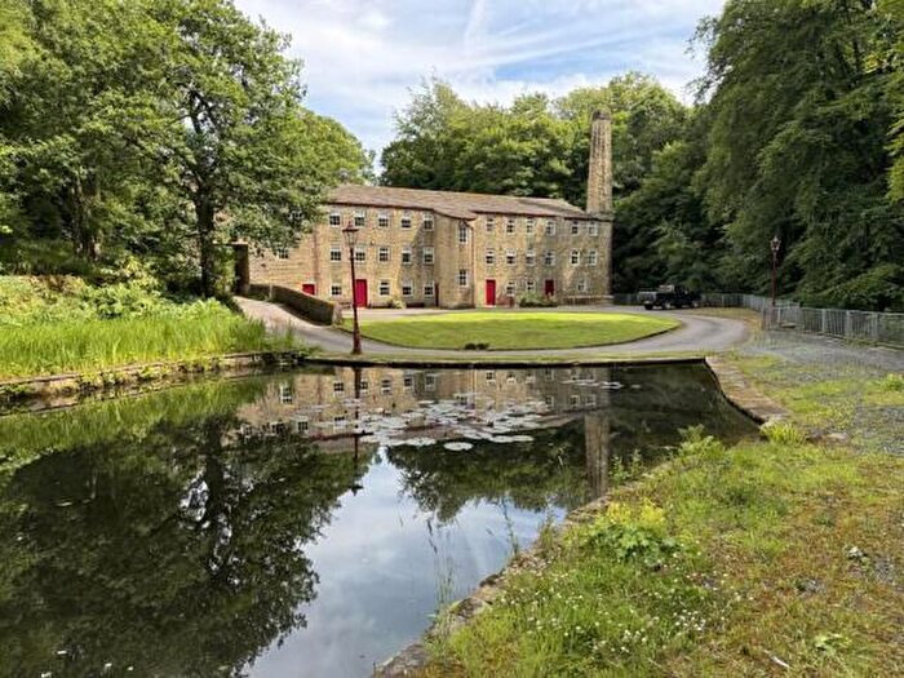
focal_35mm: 24
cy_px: 339
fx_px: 627
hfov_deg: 71.6
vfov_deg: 56.8
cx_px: 452
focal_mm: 6.76
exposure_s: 1/925
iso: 80
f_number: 1.78
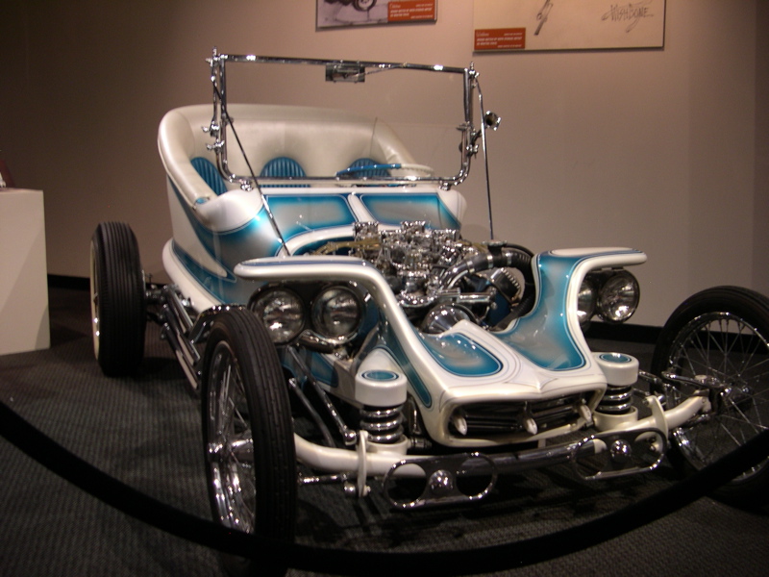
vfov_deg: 37.7
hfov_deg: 49.0
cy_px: 288
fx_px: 844
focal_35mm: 38
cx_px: 384
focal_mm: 8
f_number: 2.8
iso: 100
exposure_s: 1/4.9
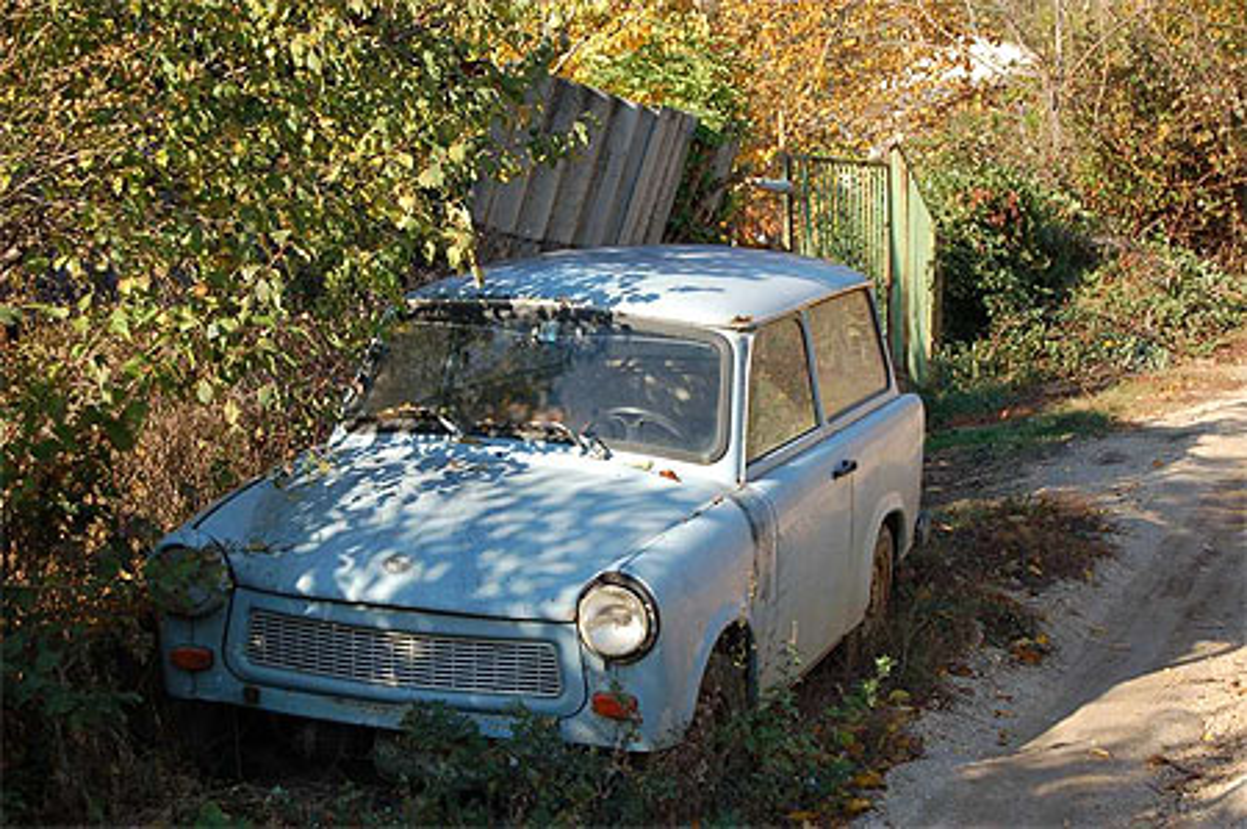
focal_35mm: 82
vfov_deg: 16.5
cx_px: 624
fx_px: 2855
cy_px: 414
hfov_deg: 24.6
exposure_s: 1/200
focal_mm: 55
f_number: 7.1
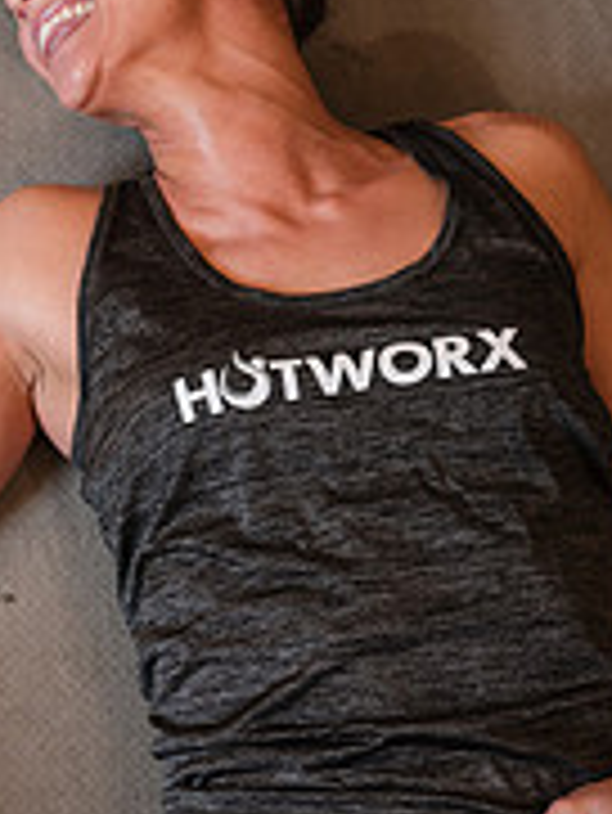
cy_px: 403
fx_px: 2543
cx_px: -364
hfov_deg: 12.9
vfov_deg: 18.2
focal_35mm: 108
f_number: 3.2
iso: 400
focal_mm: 35
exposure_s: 1/125
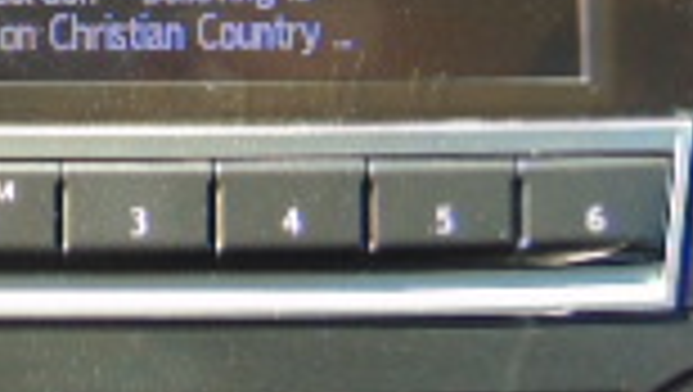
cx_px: 63
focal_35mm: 158
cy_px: -113
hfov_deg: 13.5
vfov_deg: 7.6
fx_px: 2906
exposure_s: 1/60
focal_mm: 6.3
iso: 80
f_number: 3.2
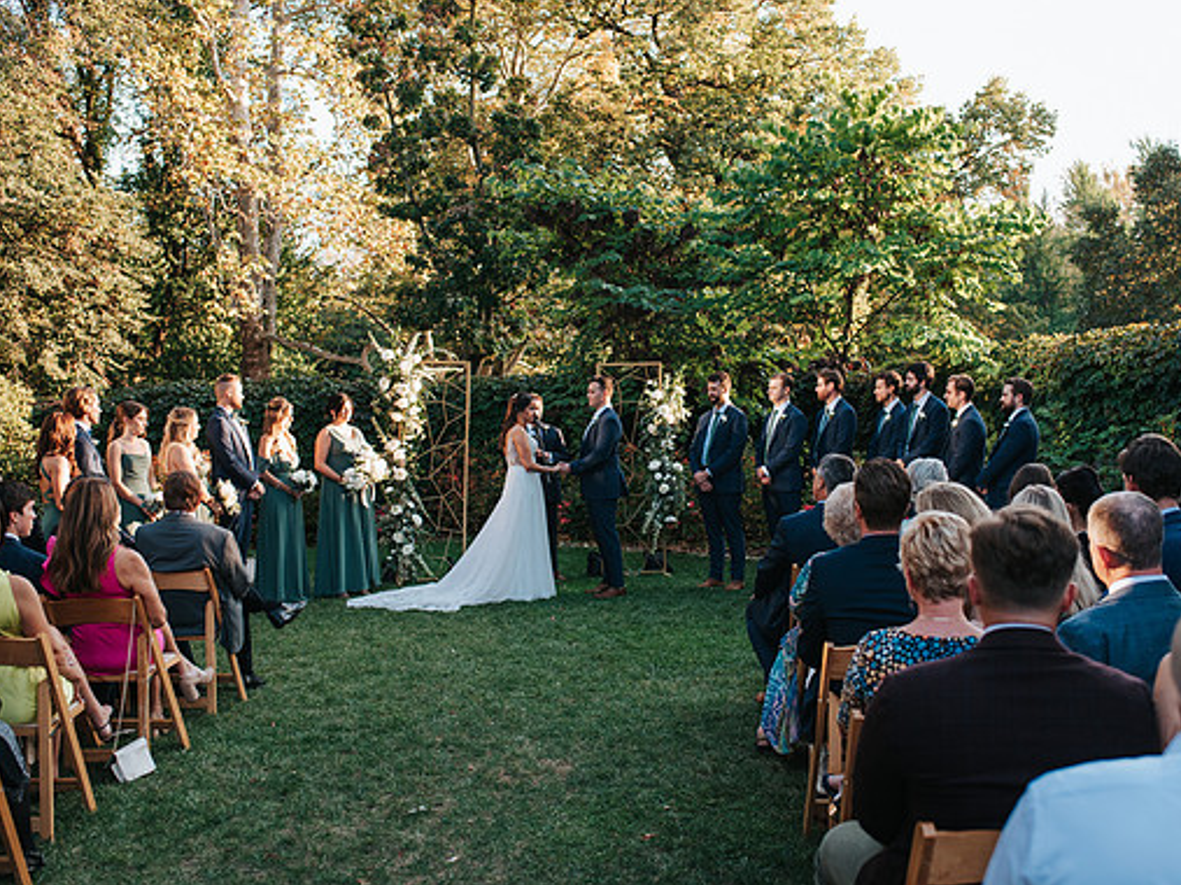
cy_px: 449
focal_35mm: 41
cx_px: 593
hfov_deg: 45.8
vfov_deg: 35.1
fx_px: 1398
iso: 1000
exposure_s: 1/1000
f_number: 3.2
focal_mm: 35
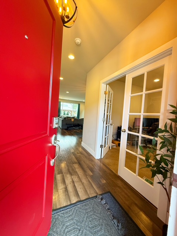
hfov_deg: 85.7
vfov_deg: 102.1
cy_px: 118
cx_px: 88
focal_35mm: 14
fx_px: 95
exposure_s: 1/120
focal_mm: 2.22
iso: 320
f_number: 2.2
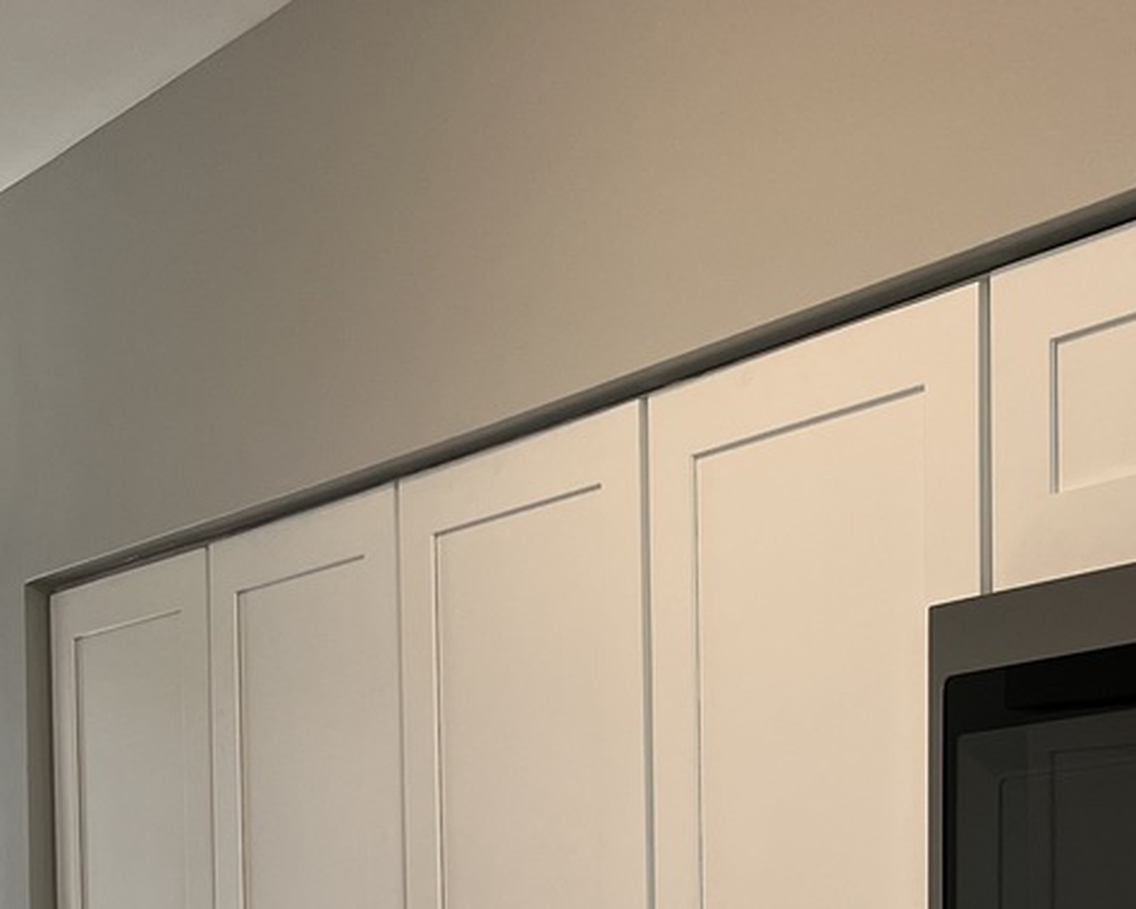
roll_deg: +0.3
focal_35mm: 77
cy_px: 1120
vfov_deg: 18.7
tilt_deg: -2.8
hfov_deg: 24.6
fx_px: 2589
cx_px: 796
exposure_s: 1/120
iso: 125
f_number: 1.6
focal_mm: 5.1
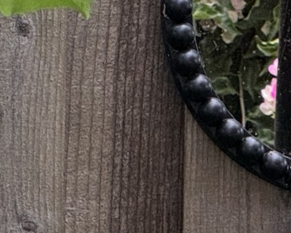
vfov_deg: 2.5
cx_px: 596
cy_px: 297
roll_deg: -1.2
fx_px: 5335
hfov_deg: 3.1
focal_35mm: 619
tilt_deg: -0.8
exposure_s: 1/99
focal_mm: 15.66
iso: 250
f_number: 2.8
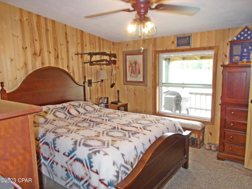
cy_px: 94
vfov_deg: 53.1
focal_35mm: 26
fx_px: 189
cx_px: 126
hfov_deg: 67.3
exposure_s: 1/25
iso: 200
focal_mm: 4.6
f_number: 3.2
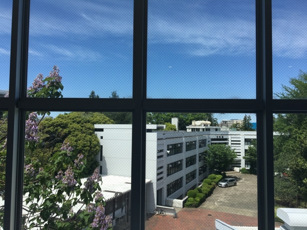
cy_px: 115
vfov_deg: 48.2
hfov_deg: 61.7
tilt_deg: +2.9
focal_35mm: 29
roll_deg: -1.3
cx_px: 154
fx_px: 257
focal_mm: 4.15
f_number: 2.2
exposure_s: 1/1479
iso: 25
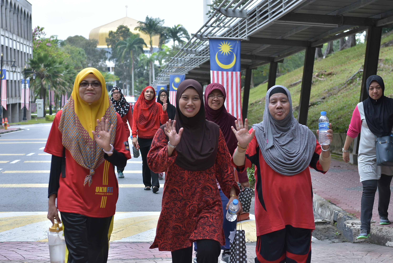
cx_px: 196
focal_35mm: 84
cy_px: 132
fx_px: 918
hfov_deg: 24.2
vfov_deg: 16.3
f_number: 4.5
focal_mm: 56
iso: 200
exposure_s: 1/320
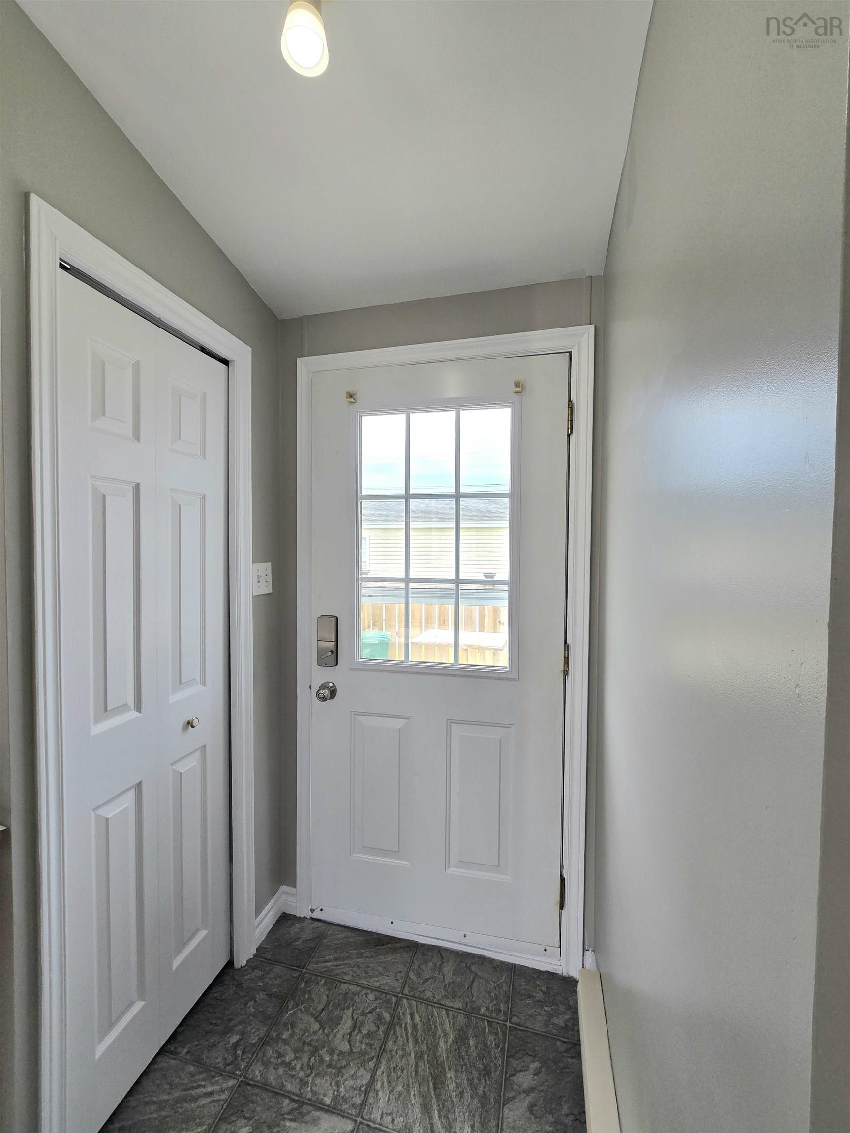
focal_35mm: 13
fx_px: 426
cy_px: 566
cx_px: 425
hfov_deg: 89.9
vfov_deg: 106.2
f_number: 2.2
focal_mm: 2.2
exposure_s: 1/263
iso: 50
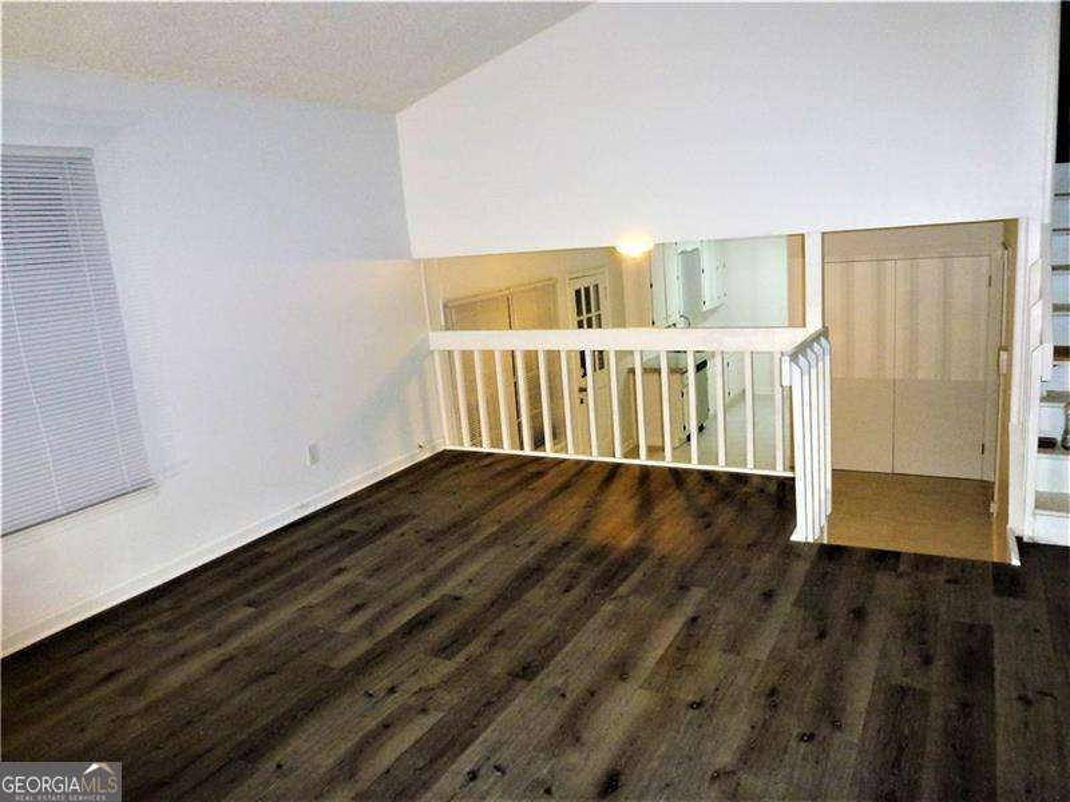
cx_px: 535
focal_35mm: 24
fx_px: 742
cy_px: 401
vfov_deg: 56.8
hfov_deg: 71.6
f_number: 3.3
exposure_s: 1/60
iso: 200
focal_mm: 4.3
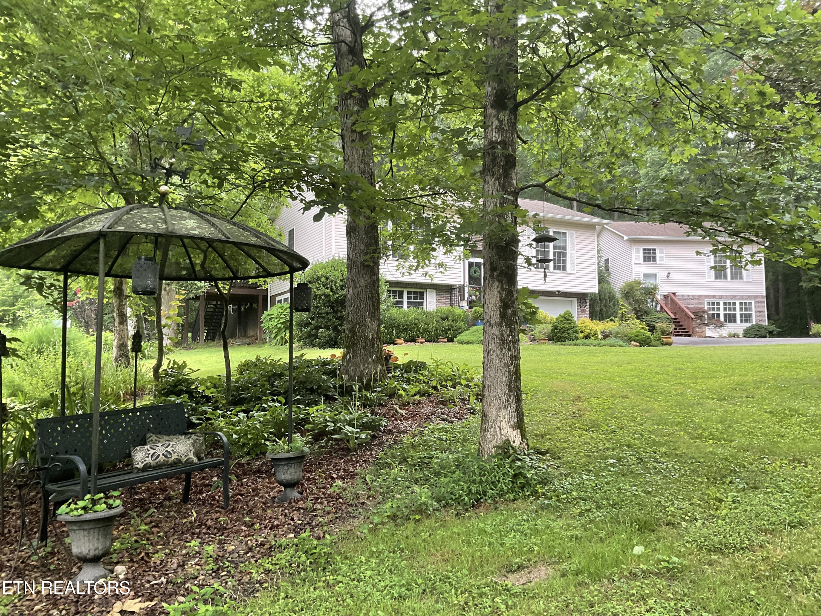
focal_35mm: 29
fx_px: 688
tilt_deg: +4.8
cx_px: 410
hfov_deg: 61.7
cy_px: 308
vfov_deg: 48.2
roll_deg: +0.5
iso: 80
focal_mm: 3
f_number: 1.8
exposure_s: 1/60
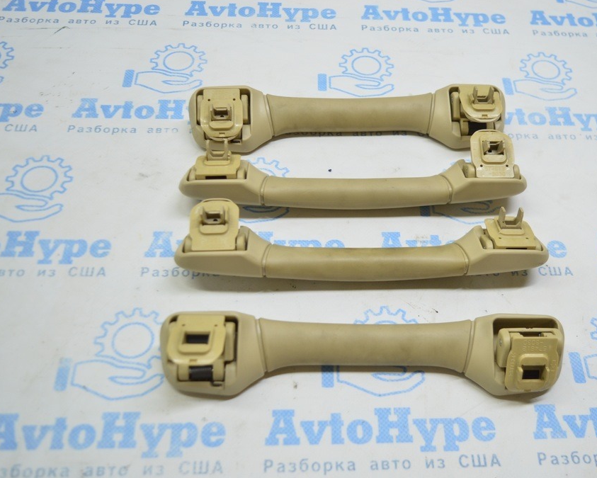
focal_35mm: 41
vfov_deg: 36.5
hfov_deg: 44.6
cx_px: 356
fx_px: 725
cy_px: 238
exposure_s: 1/60
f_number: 4
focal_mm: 24
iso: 400
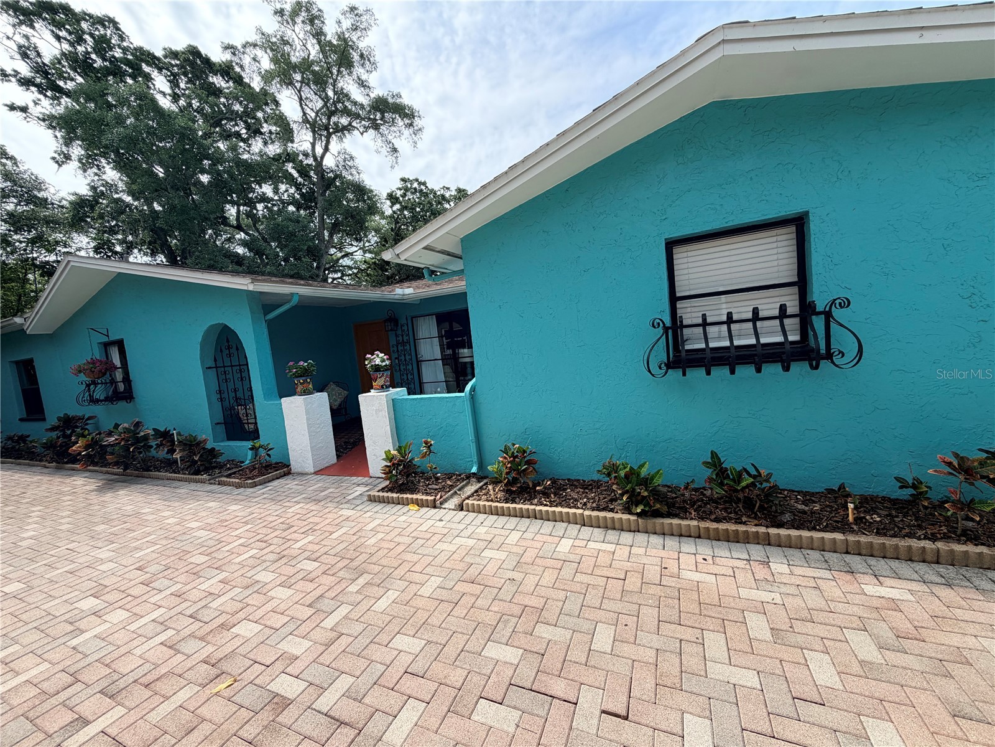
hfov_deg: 102.1
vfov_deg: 85.7
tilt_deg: -3.8
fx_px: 402
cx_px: 498
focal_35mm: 14
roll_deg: +6.3
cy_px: 374
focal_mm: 2.22
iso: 40
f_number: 2.2
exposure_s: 1/770
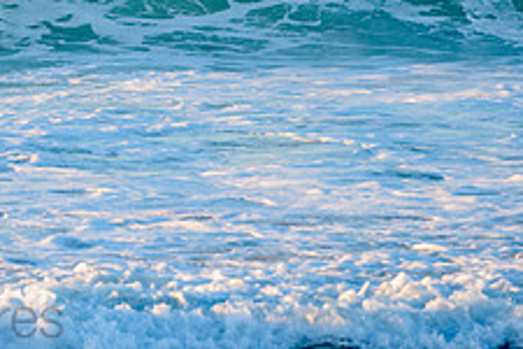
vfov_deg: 1.9
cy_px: -69
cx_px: -116
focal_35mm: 721
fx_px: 10474
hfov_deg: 2.9
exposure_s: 1/400
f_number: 5.6
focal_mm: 280
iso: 200
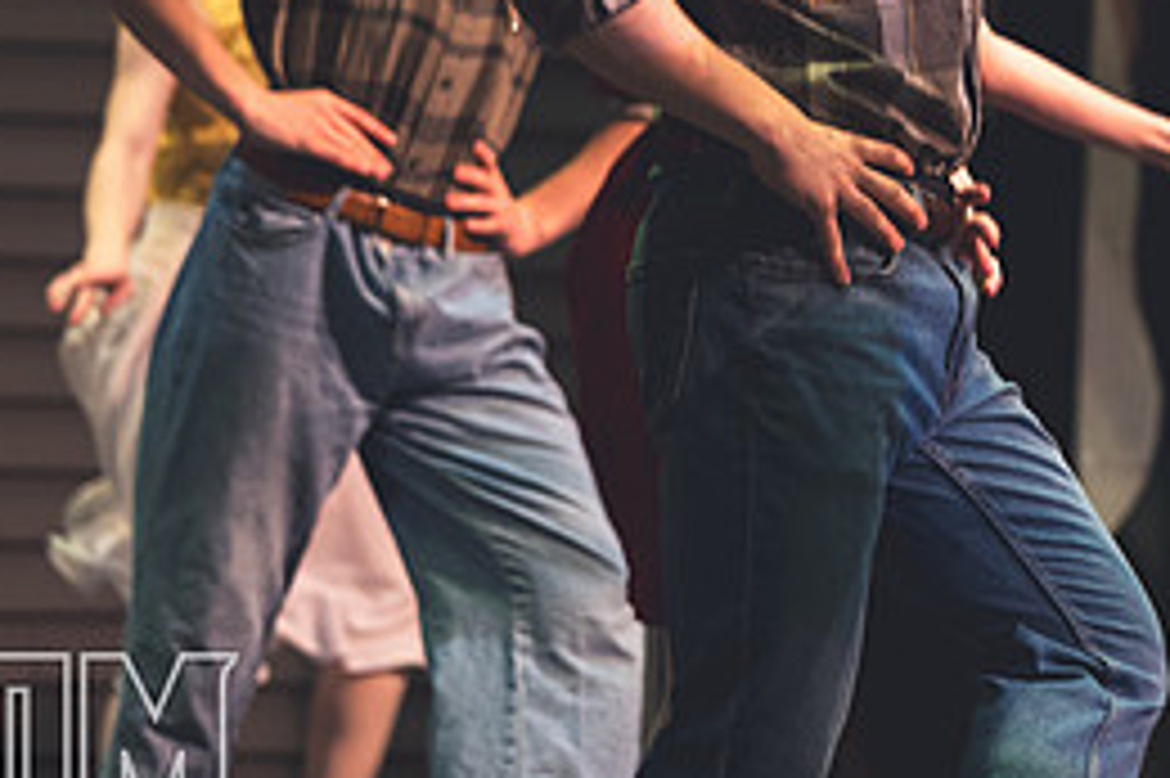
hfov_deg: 7.1
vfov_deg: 4.7
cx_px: 1058
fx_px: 9419
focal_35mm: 290
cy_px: 232
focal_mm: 130
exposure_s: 1/250
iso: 1400
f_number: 2.8
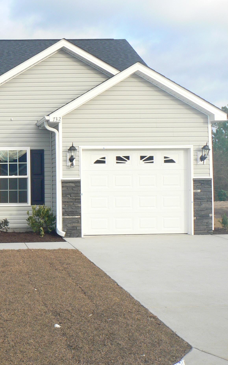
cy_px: 161
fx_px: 577
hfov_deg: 21.0
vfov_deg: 35.1
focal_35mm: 58
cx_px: -35
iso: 80
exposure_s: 1/100
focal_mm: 6
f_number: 5.6
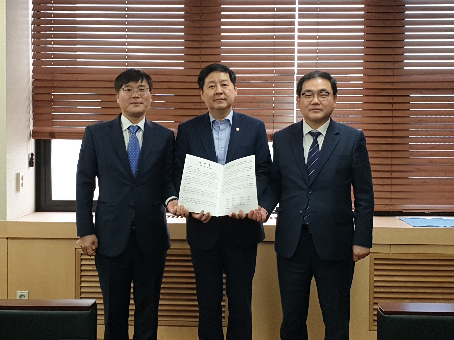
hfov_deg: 67.3
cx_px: 227
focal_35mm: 26
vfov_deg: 53.1
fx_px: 341
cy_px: 170
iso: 100
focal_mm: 4.3
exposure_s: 1/60
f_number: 2.4
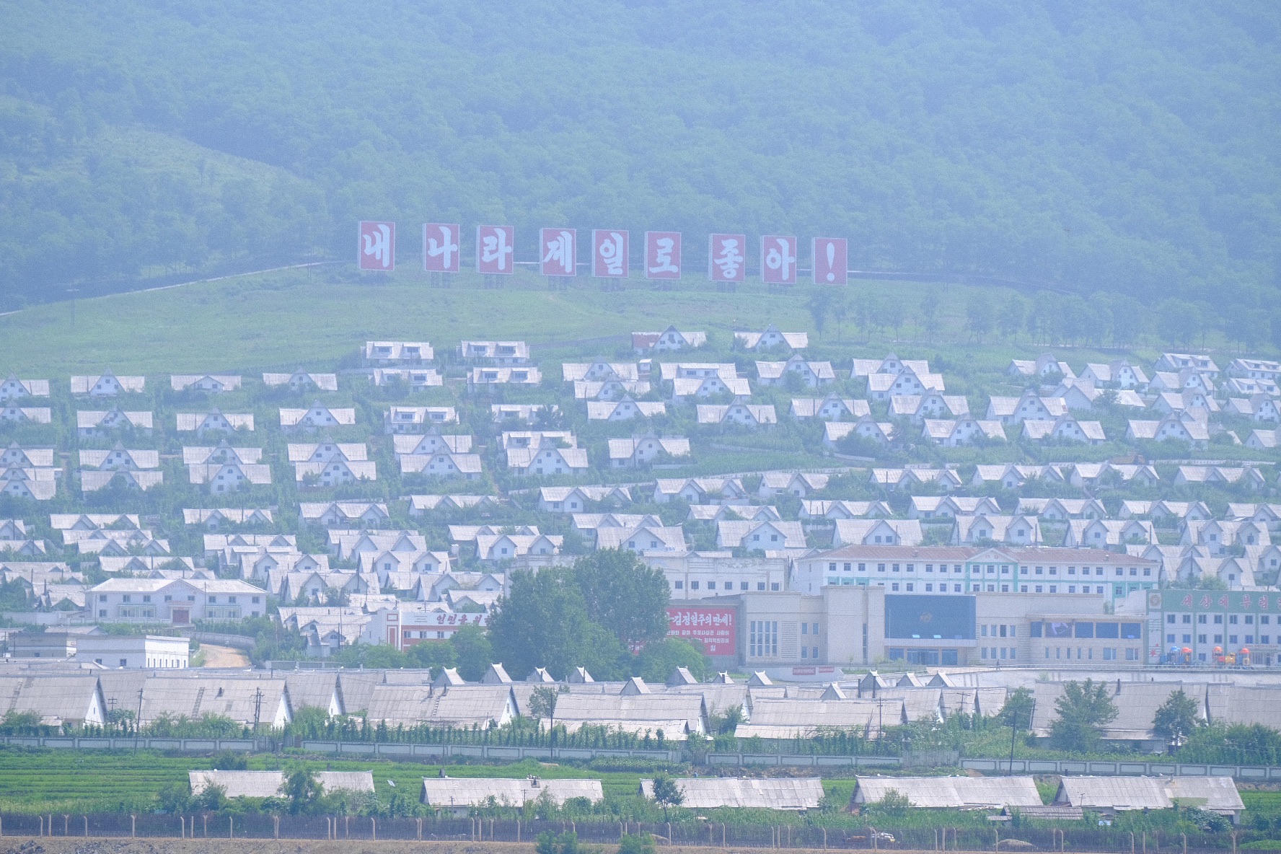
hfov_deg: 11.7
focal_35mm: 176
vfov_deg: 7.8
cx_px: 640
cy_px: 427
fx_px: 6262
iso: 160
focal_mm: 117.3
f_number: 5.6
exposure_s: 1/450
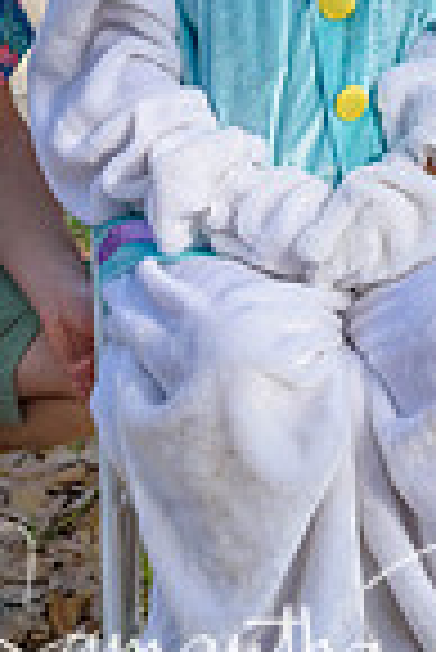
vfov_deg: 11.4
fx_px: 3208
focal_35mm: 177
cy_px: -126
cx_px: 243
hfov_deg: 7.8
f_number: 8
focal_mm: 38
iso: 360
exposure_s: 1/250
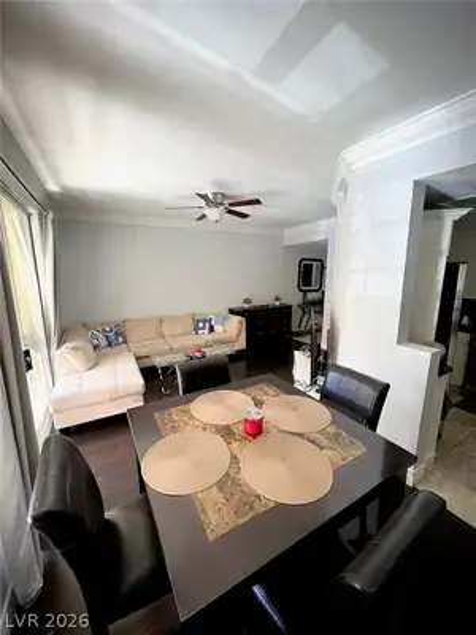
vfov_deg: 106.2
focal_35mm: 13
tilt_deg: -11.0
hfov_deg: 89.9
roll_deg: +0.7
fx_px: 238
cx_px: 238
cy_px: 318
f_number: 1.8
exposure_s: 1/99
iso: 125
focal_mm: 1.57
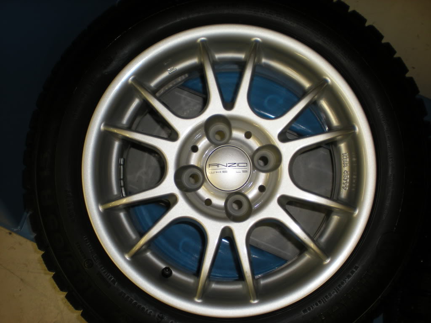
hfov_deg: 49.0
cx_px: 216
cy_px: 162
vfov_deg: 37.7
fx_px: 473
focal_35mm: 38
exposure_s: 1/30
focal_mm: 6.3
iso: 64
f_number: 3.1
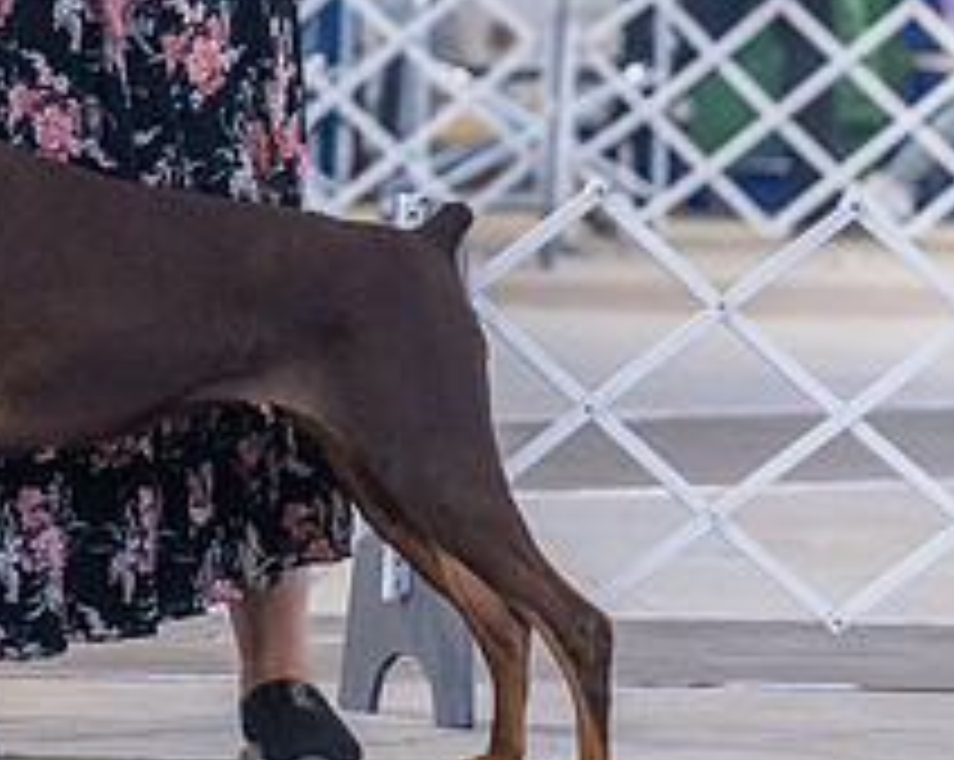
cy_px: -103
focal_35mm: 374
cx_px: -133
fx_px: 10545
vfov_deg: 4.1
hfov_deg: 5.2
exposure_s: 1/320
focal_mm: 125
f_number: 3.5
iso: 6400
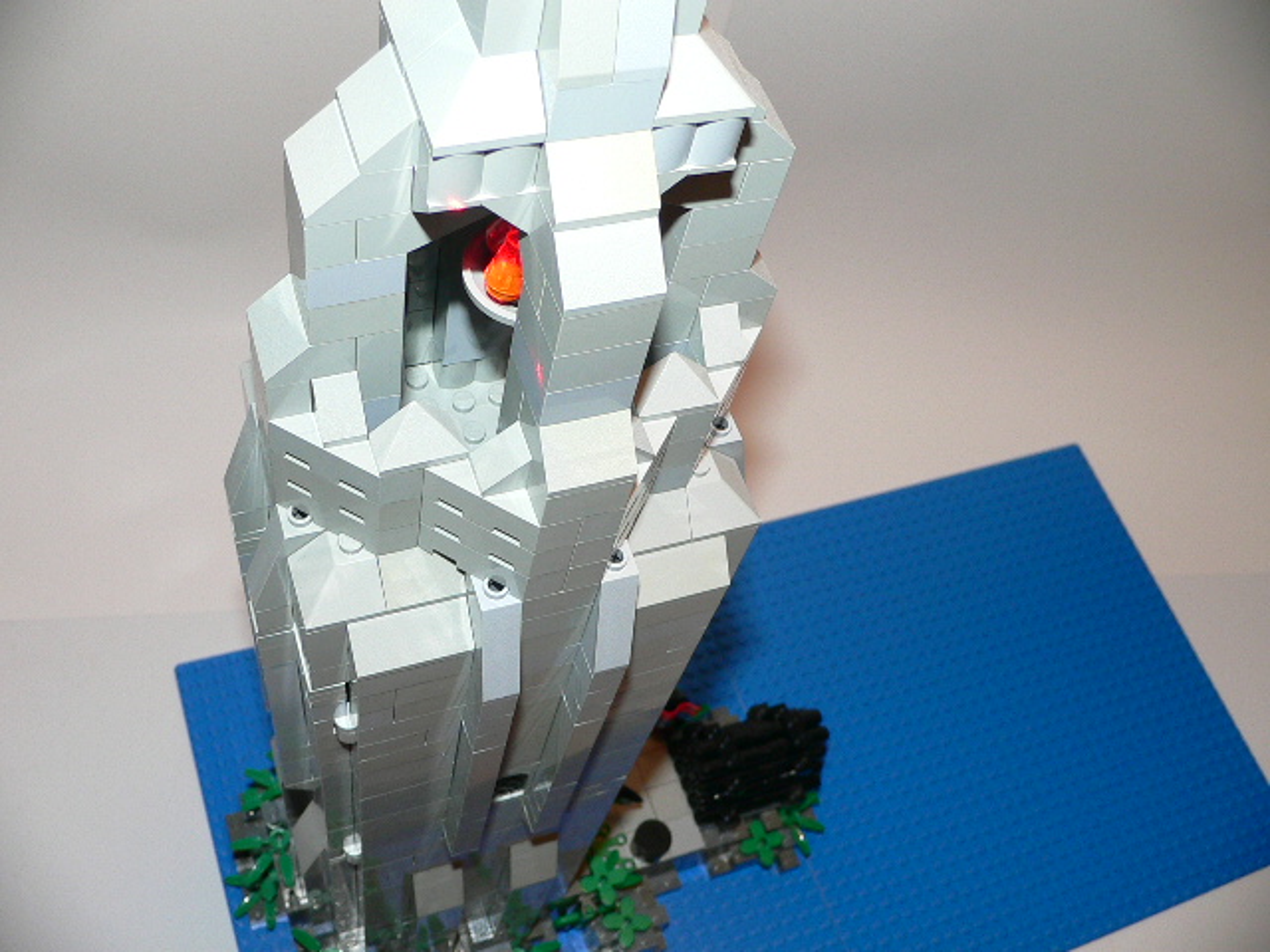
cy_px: 476
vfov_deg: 40.7
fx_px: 1284
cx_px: 635
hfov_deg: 52.6
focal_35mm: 35
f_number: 2.8
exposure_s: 1/125
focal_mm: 4.6
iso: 100
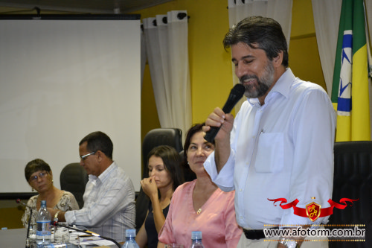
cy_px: 124
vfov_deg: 18.2
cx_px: 186
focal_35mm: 75
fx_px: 775
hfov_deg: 27.0
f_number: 5.6
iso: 2200
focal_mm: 50
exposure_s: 1/60
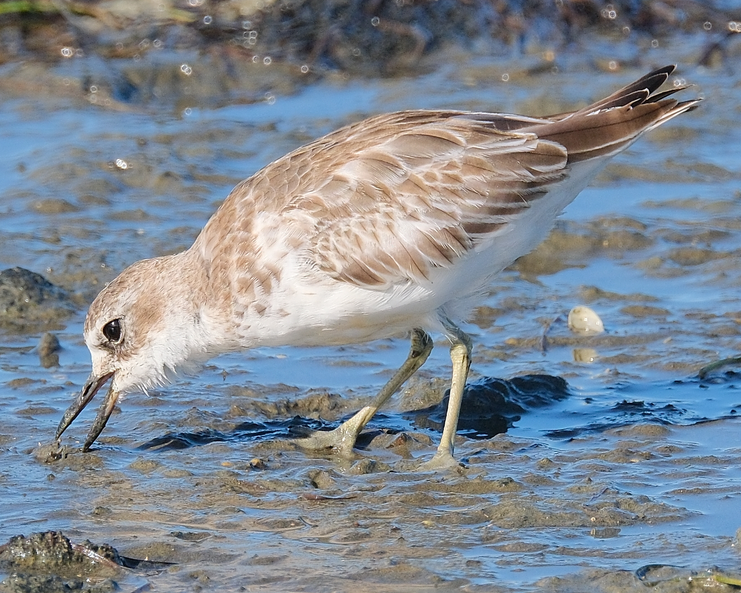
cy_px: 296
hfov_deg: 2.9
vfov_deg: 2.3
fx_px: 14845
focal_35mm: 677
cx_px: 337
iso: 640
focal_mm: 400
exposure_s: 1/750
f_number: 8
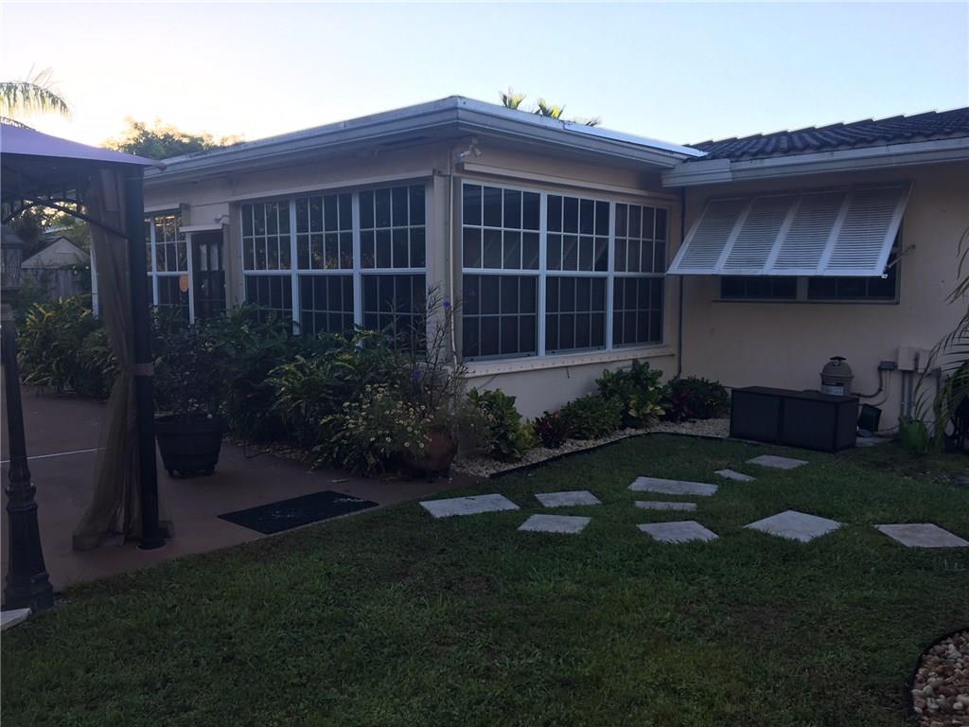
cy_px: 364
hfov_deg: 61.7
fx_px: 812
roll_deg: -0.1
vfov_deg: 48.2
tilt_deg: -4.9
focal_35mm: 29
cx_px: 484
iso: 25
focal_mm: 4.15
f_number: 2.2
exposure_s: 1/218
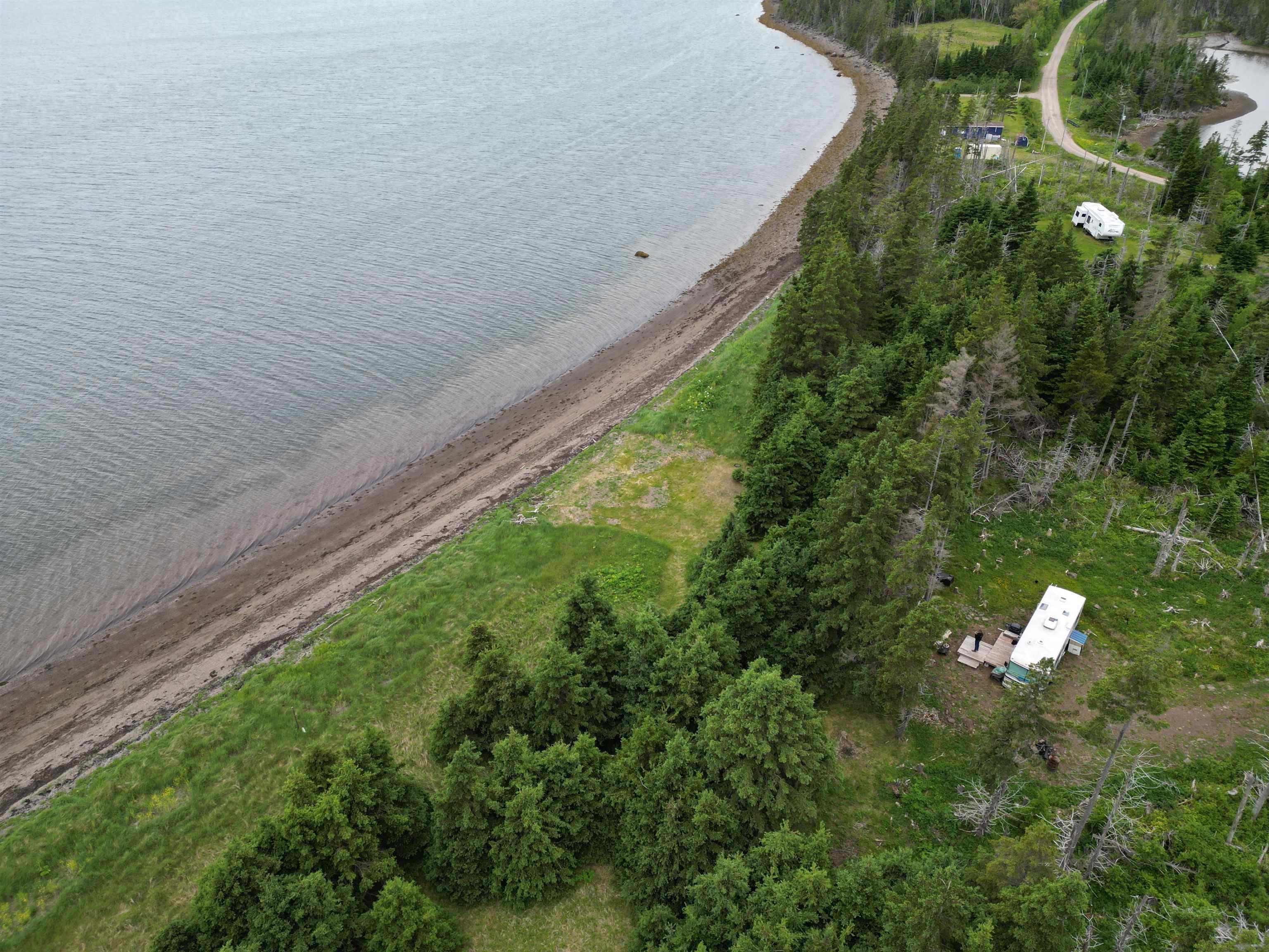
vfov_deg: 56.8
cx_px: 634
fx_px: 880
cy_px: 476
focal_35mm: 24
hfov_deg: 71.6
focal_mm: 6.72
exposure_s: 1/1250
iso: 110
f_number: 1.7
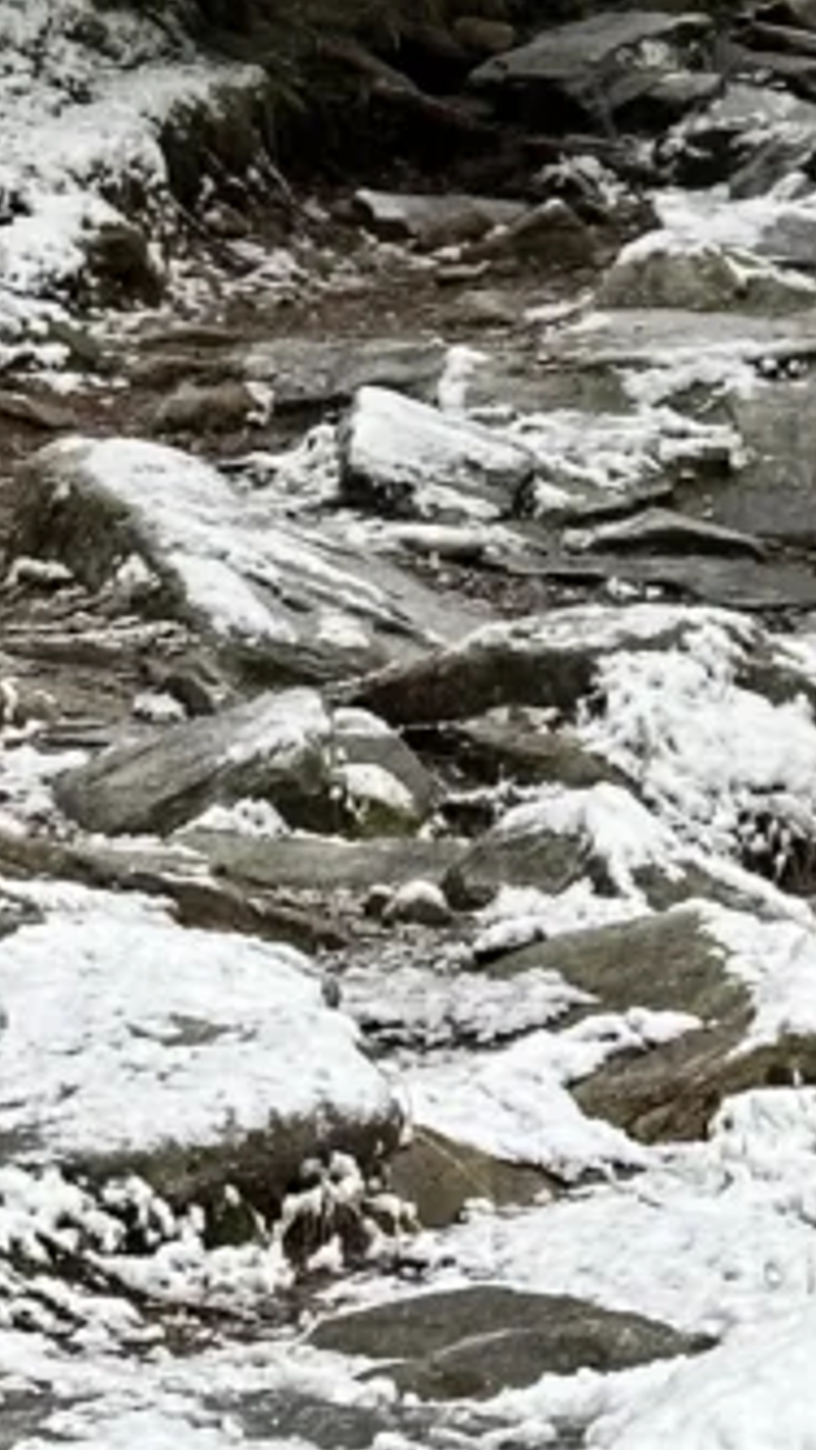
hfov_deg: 6.5
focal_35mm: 188
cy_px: -1120
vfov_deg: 10.8
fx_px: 7228
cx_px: 538
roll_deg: +2.1
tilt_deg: +8.7
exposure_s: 1/81
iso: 80
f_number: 1.78
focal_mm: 6.86
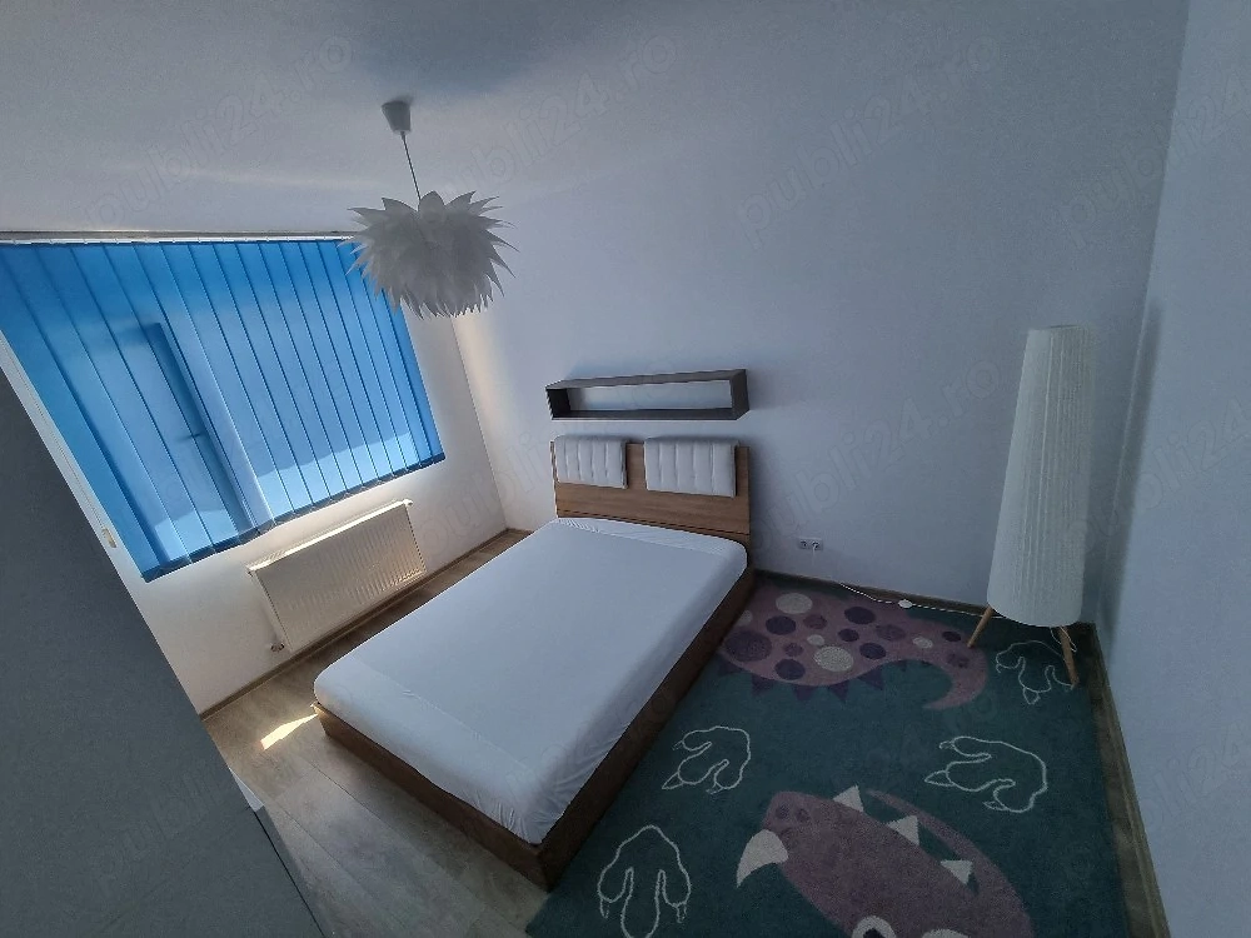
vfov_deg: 89.9
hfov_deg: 106.2
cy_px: 469
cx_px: 626
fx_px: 470
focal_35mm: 13
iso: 80
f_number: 2.2
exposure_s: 1/100
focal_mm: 2.2
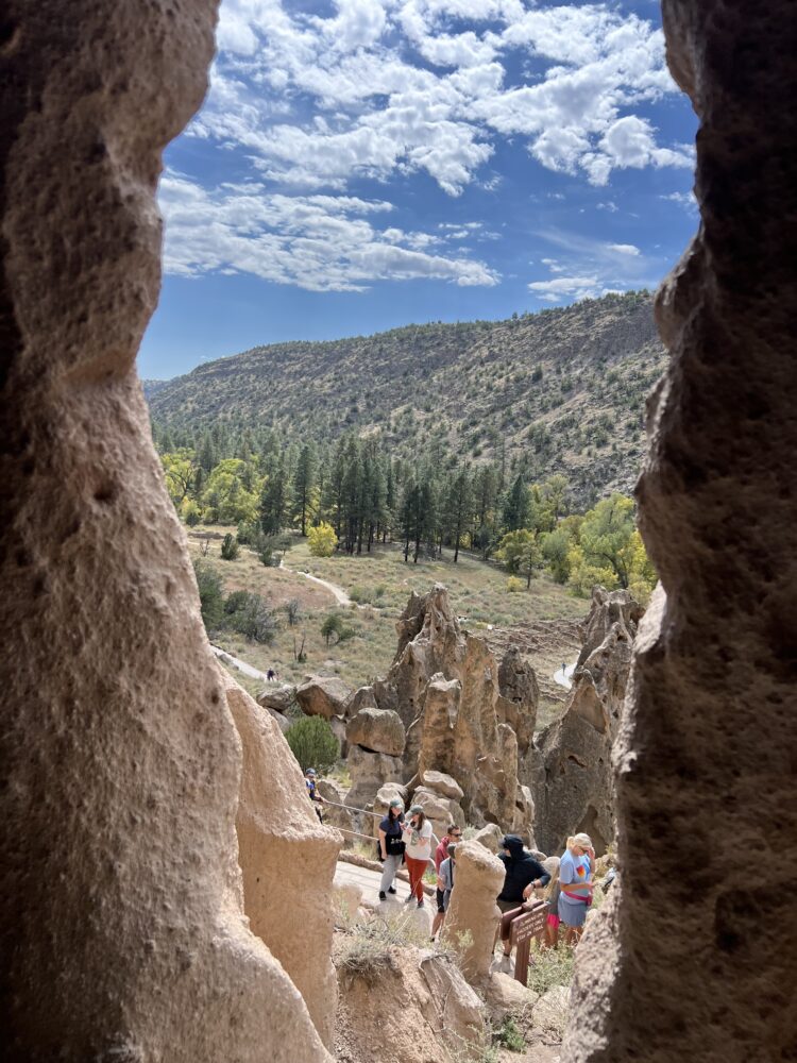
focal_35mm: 26
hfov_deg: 53.1
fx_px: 798
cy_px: 532
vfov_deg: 67.3
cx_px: 398
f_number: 1.5
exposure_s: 1/3571
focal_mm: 5.7
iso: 50
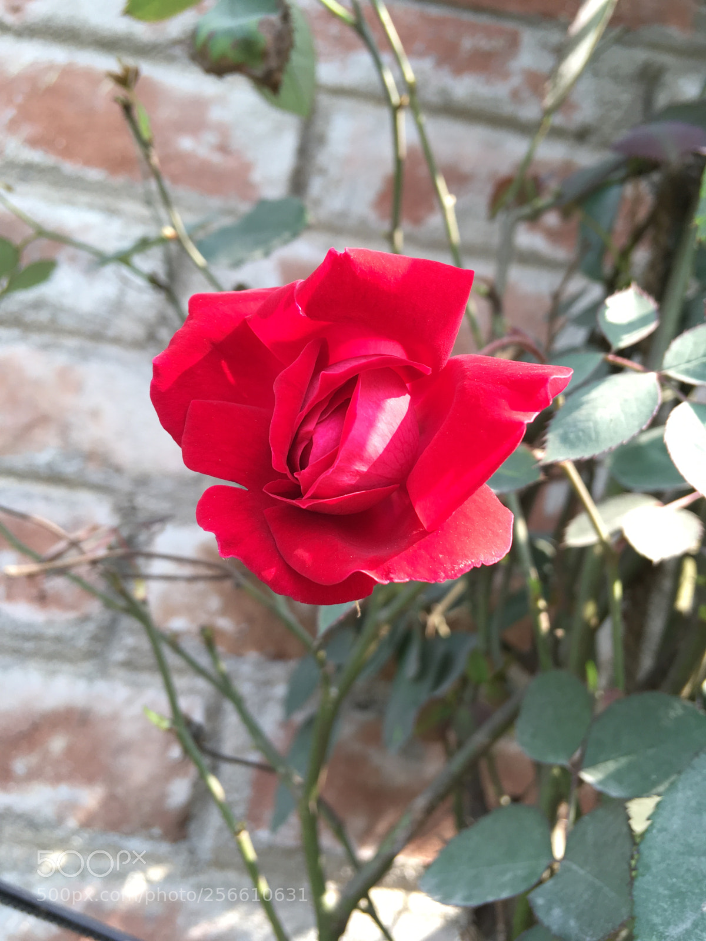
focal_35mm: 29
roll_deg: -5.5
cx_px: 353
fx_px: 789
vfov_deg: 61.7
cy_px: 470
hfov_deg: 48.2
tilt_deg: +13.5
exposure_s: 1/100
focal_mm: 4.15
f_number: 2.2
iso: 25
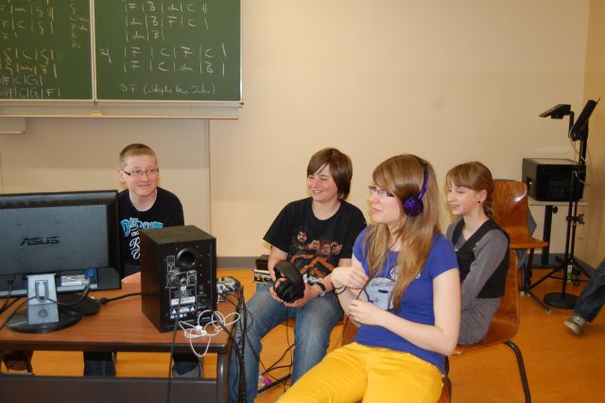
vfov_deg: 34.2
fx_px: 655
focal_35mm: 39
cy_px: 202
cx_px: 302
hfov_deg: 49.6
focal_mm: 26
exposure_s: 1/60
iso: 400
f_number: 4.2
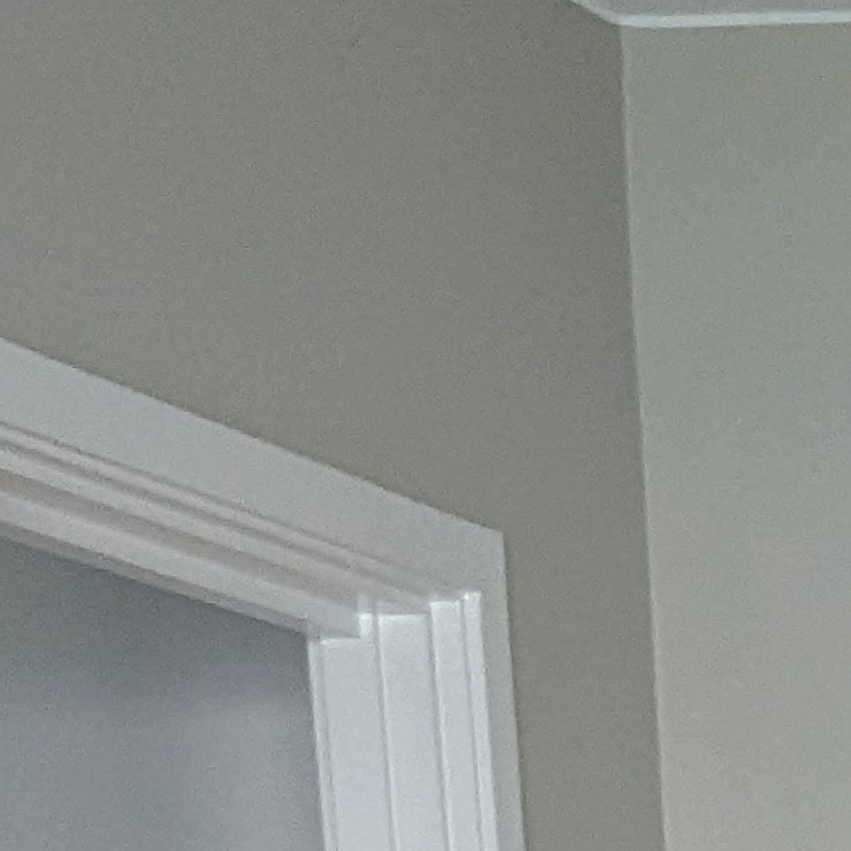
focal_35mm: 182
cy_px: 2299
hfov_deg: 8.3
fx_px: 5062
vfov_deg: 8.5
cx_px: 2456
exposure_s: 1/99.9
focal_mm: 4.38
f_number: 1.73
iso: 214
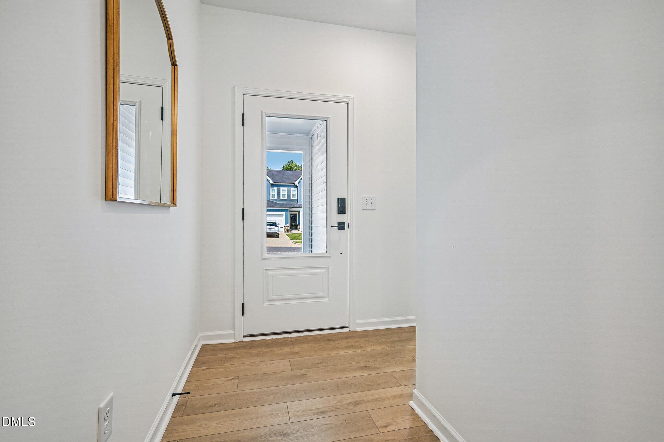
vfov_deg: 70.4
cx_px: 332
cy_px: 221
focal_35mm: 17
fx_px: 314
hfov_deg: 93.3
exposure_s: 1/20
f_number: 8
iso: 110
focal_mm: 17
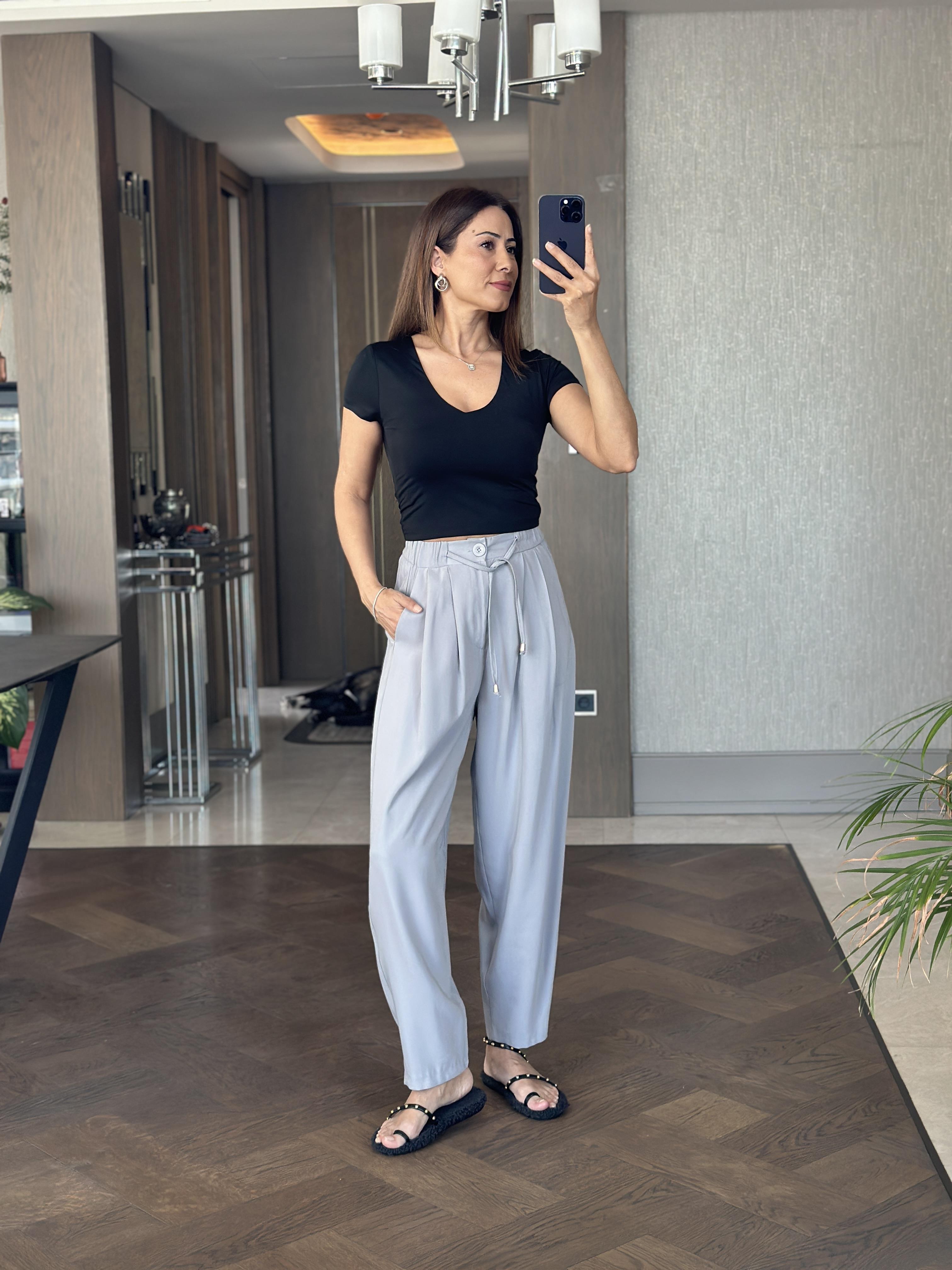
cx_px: 476
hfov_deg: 30.3
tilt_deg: -19.6
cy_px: 635
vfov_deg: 39.7
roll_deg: +1.7
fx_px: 1760
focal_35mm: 48
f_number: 1.78
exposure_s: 1/97
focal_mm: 6.86
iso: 125
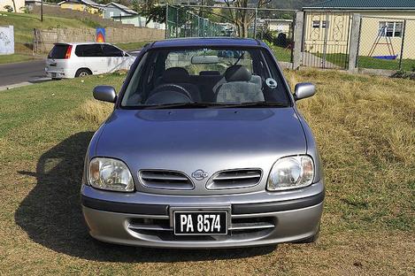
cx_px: 208
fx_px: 507
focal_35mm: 44
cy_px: 138
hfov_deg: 44.5
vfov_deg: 30.5
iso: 200
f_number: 6.7
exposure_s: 1/1000
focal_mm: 44
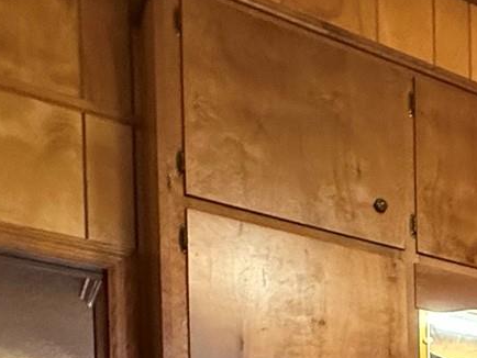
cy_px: 627
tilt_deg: -1.6
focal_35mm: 66
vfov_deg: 18.1
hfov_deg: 20.4
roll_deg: +0.0
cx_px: 869
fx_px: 910
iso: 1000
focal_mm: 2.22
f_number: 2.2
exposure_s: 1/60
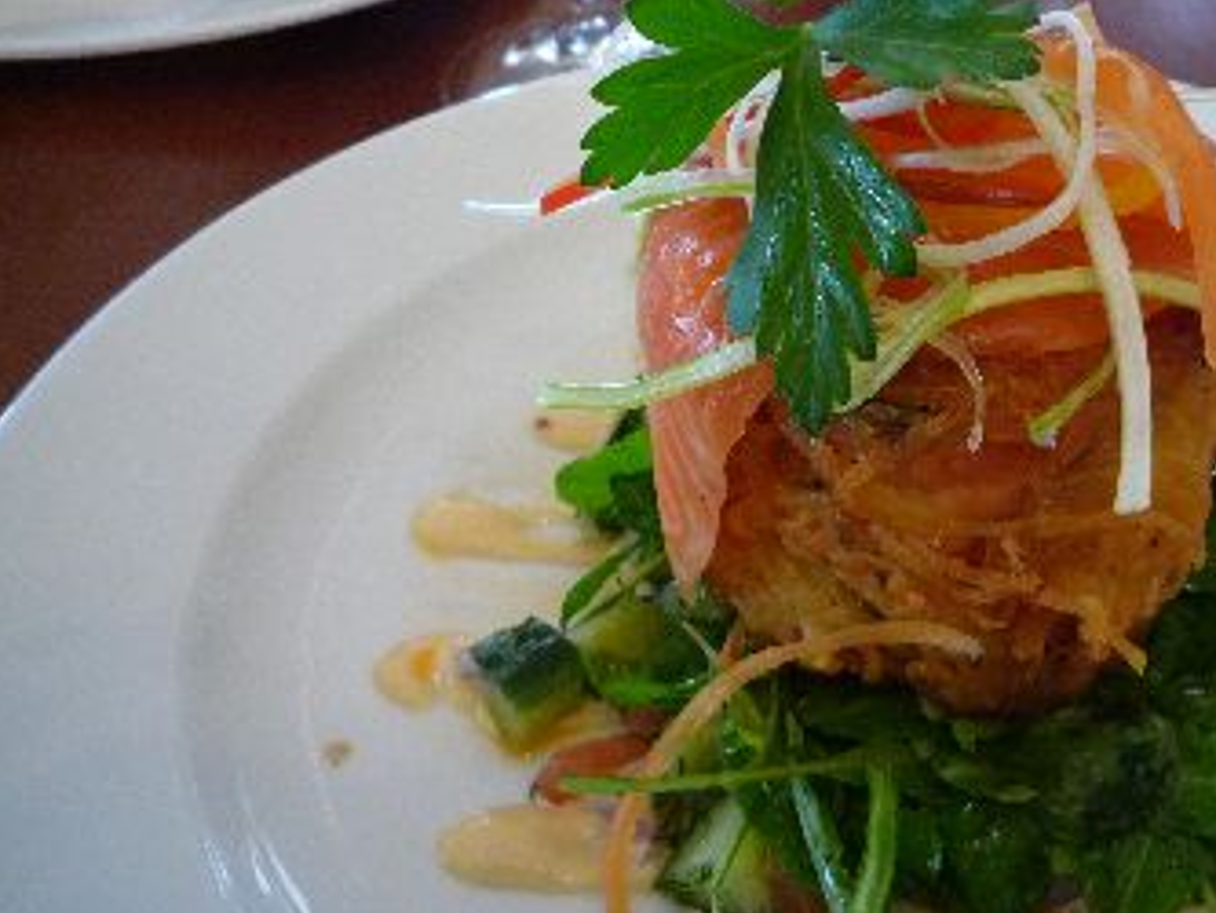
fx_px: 1265
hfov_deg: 49.8
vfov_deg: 39.7
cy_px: 475
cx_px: 869
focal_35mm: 36
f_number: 2.8
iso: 320
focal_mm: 4.4
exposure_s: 1/30
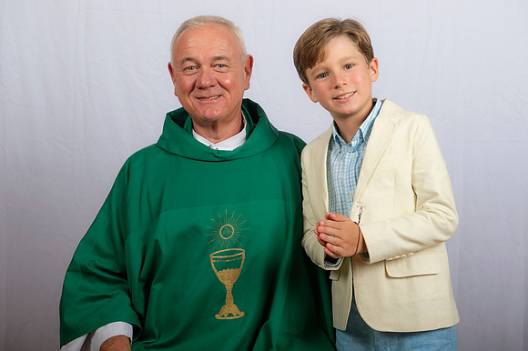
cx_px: 264
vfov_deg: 22.6
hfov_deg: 33.4
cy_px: 176
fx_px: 879
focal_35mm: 60
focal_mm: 60
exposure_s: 1/200
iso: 320
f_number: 8
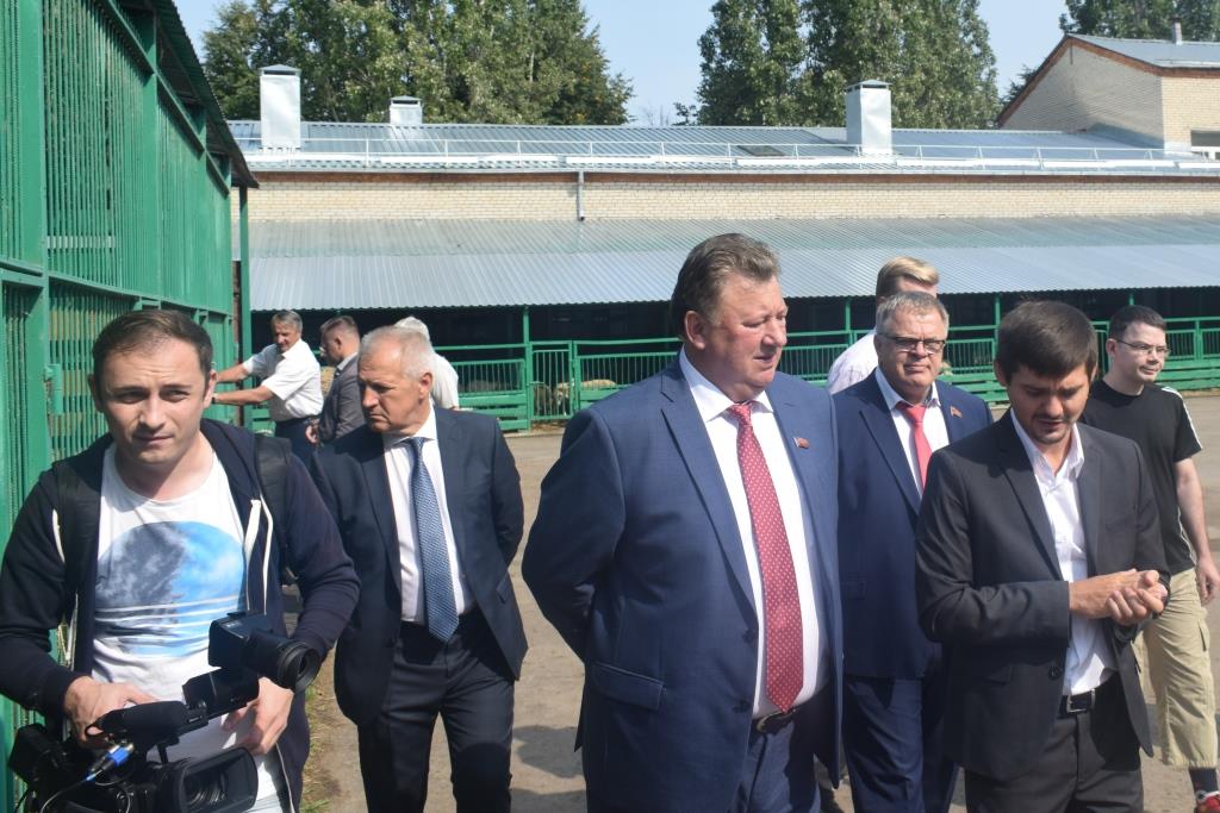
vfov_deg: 43.6
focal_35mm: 30
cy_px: 406
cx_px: 610
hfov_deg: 61.9
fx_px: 1017
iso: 200
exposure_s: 1/320
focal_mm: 20
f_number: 9
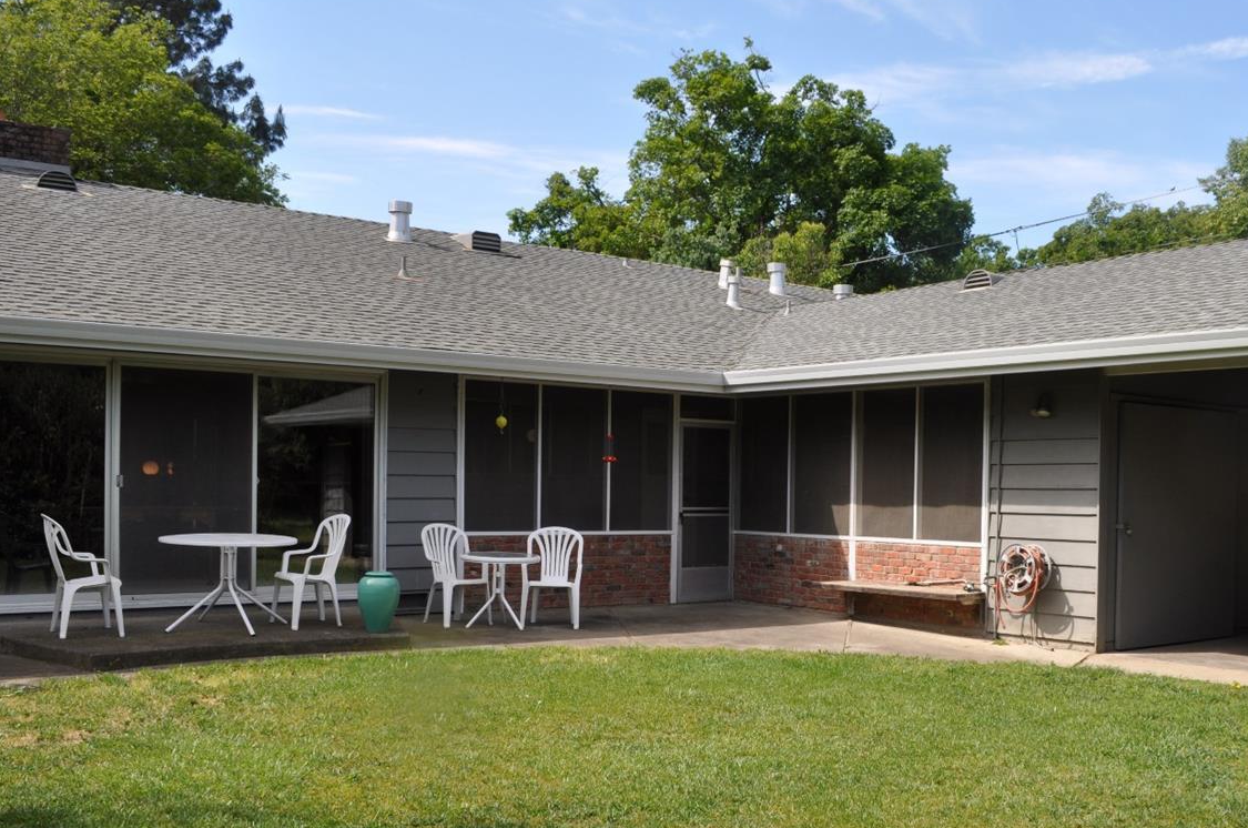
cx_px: 777
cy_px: 519
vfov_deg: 36.5
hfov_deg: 52.7
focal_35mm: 36
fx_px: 1246
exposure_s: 1/125
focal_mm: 18
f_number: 11
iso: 200
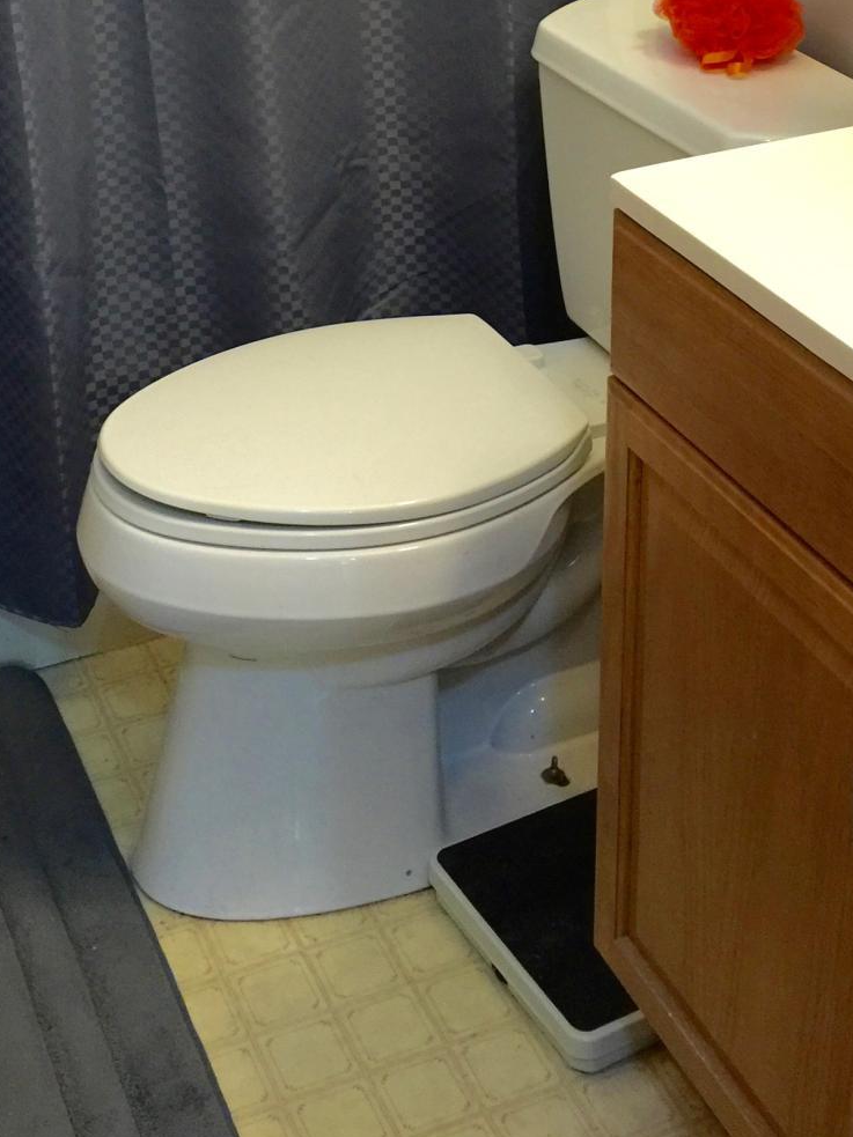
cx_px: 360
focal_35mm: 59
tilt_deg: -17.4
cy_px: 5
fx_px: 1939
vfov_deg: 30.4
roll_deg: +1.5
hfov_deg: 24.8
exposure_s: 1/15
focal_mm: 4.15
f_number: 2.2
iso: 100
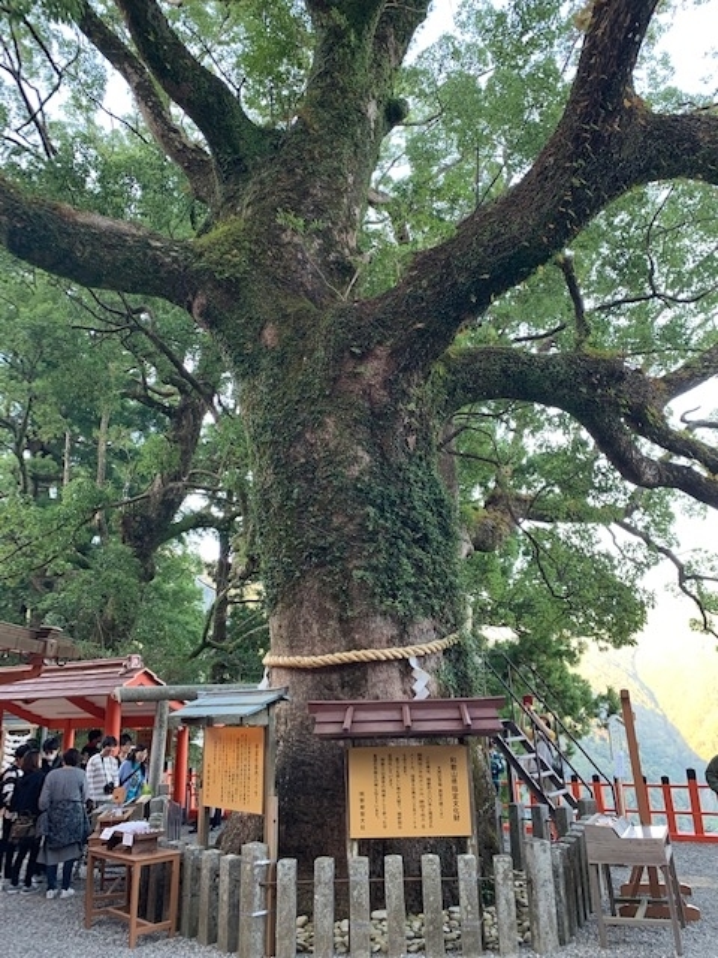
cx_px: 359
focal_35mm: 26
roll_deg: +1.6
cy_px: 479
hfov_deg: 53.1
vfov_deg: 67.3
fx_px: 719
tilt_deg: +19.3
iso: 100
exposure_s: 1/62
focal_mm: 4.25
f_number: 1.8
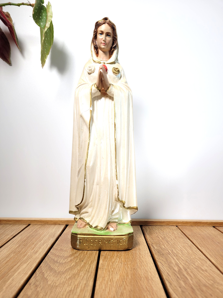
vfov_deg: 67.3
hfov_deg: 53.1
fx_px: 223
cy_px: 149
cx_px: 112
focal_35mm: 26
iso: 40
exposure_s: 1/497
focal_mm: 5.4
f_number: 1.8
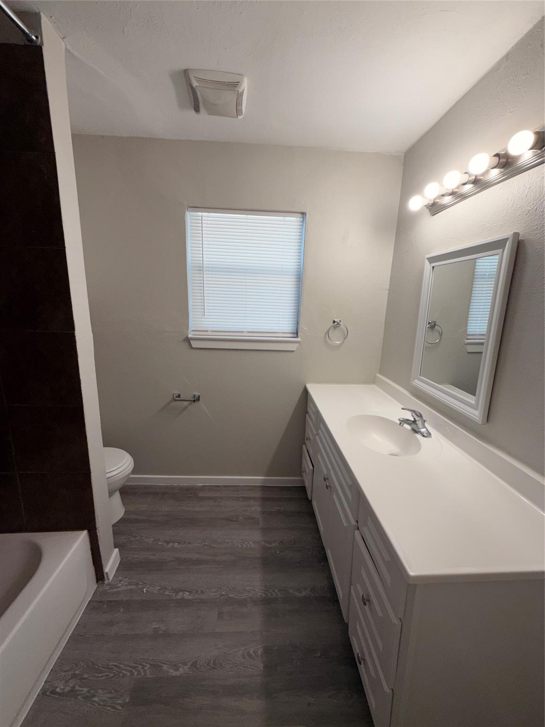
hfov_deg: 85.7
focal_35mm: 14
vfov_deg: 102.1
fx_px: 294
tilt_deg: -12.9
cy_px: 364
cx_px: 272
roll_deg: -2.0
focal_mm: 2.22
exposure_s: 1/120
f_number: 2.2
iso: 50
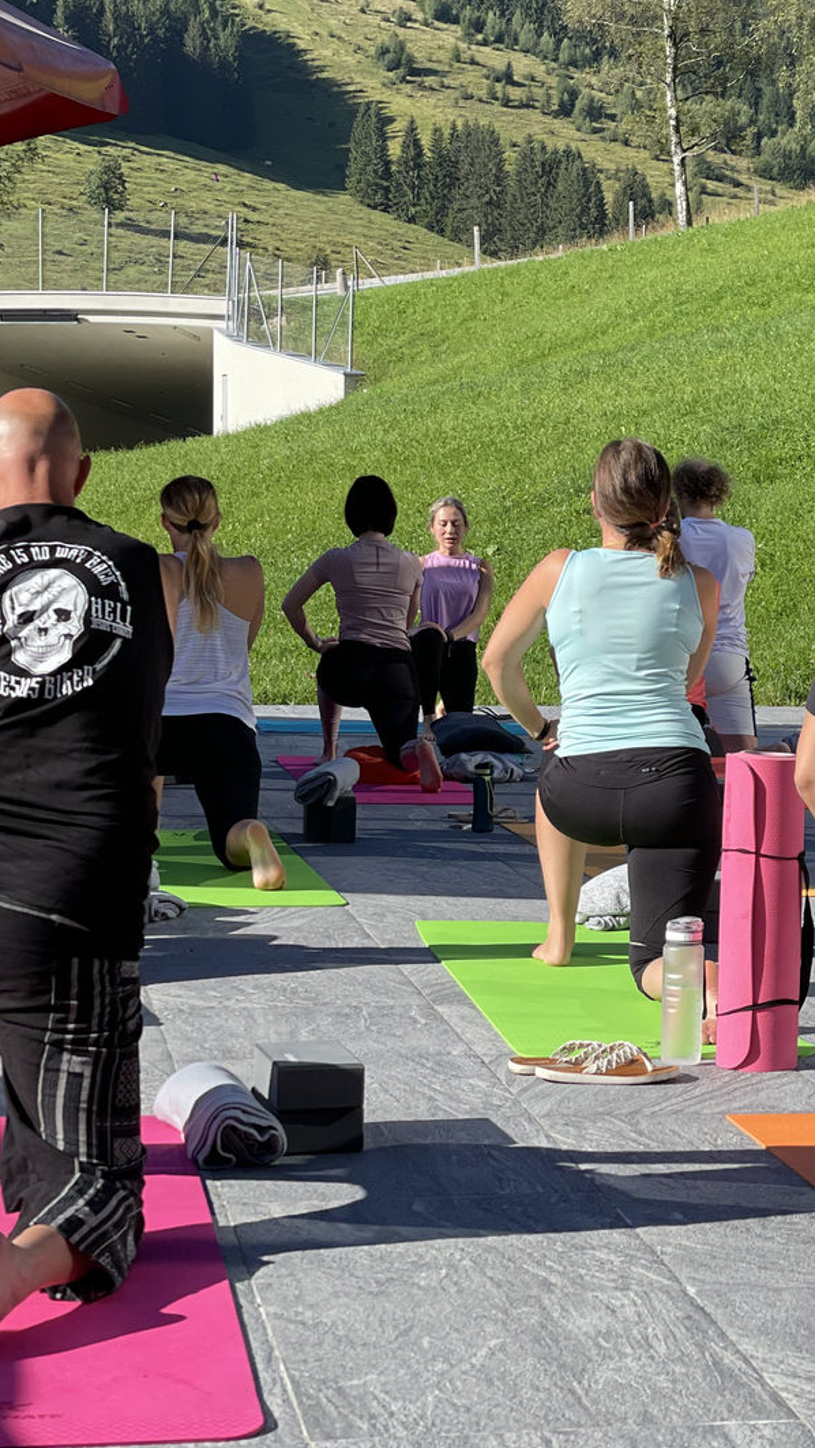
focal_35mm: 80
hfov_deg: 15.1
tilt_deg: -1.8
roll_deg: -0.6
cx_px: 609
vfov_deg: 26.5
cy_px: 633
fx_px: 3071
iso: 32
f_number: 2
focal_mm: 6
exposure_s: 1/1199
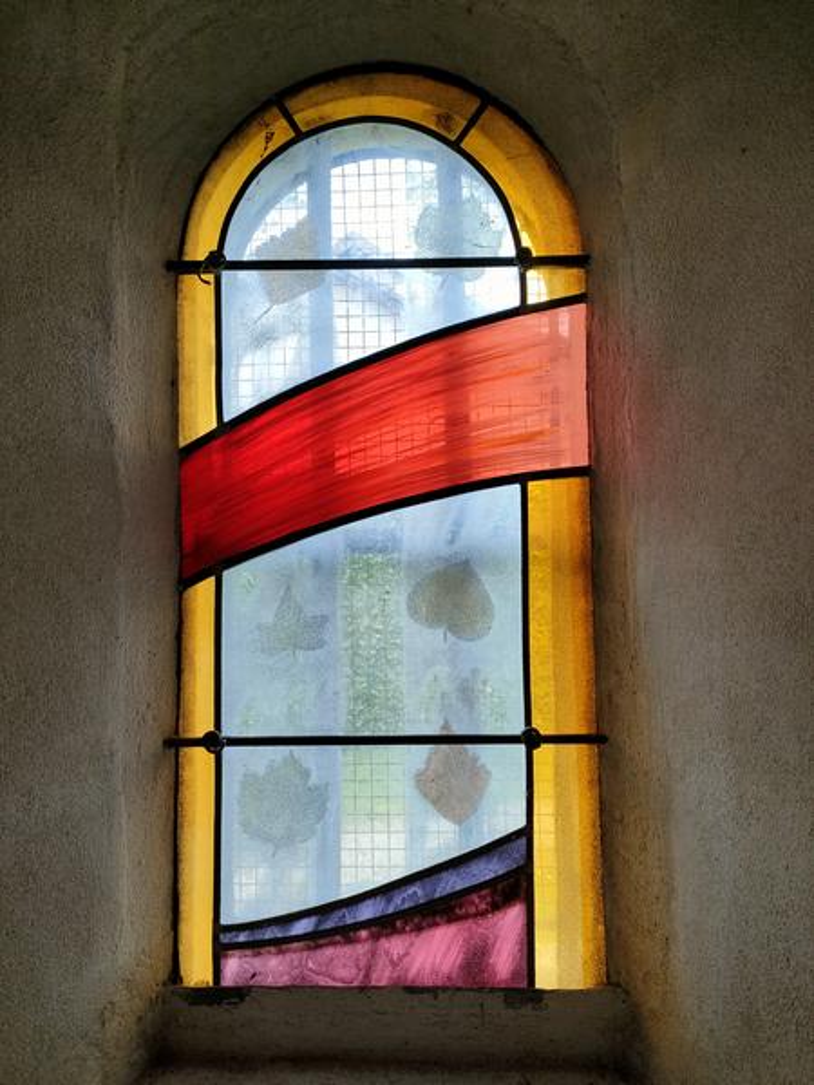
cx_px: 407
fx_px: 784
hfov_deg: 54.9
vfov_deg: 69.4
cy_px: 542
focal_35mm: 25
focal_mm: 4.73
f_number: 1.7
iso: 80
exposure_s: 1/100
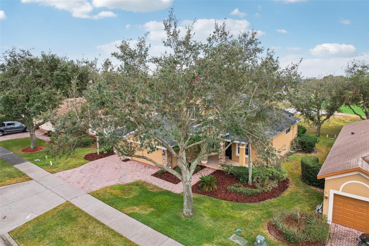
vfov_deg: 57.2
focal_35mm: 22
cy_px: 123
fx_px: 225
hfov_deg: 78.6
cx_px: 184
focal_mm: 8.4
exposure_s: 1/400
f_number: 2.8
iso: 130
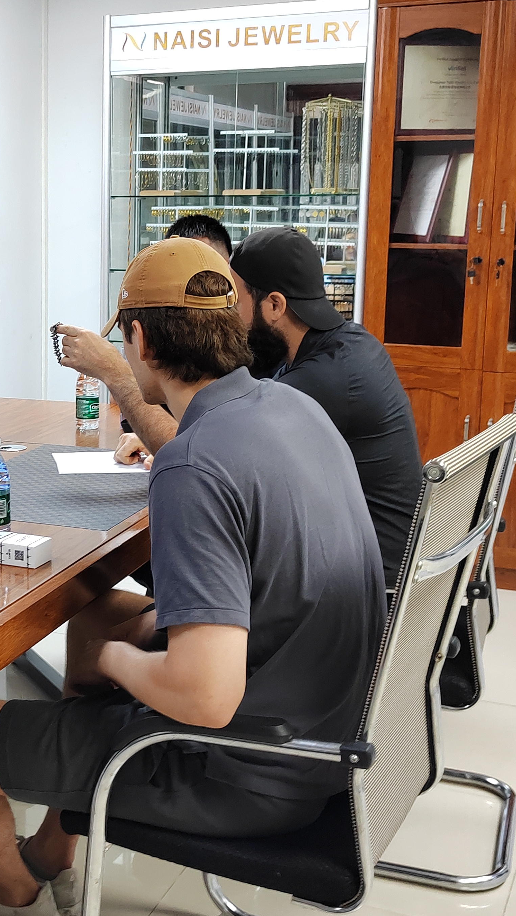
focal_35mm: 57
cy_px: 461
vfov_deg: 36.6
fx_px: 1386
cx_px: -10
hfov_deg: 20.4
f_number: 1.8
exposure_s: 1/30
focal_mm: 6.14
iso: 800
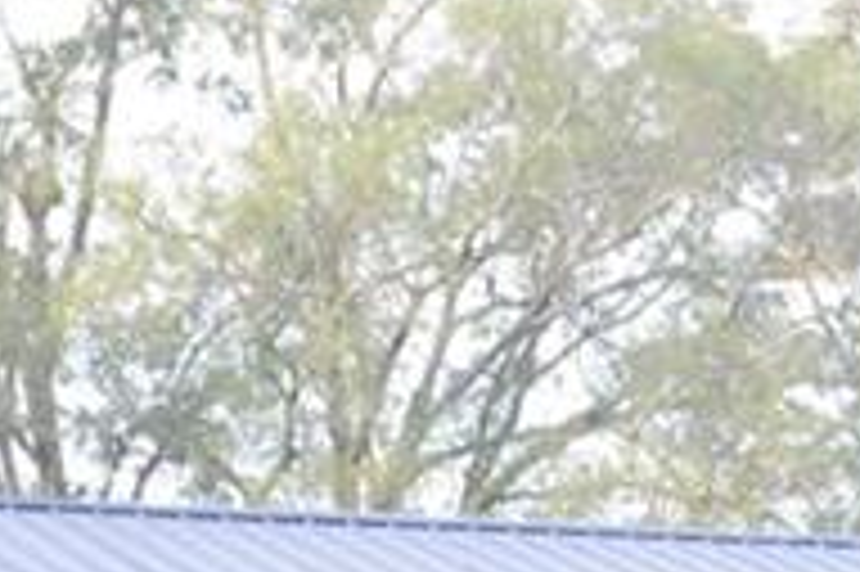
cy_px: 1189
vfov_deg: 6.8
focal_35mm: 193
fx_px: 4606
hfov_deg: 10.7
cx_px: 351
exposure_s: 1/60
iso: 1600
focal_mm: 24
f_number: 8
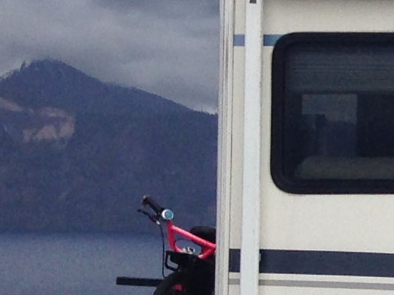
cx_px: 1087
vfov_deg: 7.0
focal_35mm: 212
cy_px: 74
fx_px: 2413
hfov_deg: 8.2
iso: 50
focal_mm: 4.12
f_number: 2.4
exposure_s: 1/1391
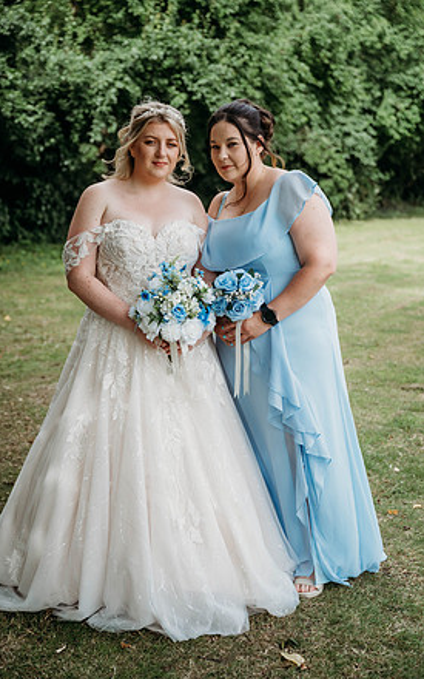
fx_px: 906
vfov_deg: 41.1
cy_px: 335
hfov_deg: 26.3
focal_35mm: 49
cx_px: 204
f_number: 2.8
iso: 400
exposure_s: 1/3200
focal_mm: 47
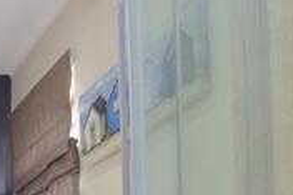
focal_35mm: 56
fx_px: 455
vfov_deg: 18.7
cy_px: 351
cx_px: -145
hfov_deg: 26.2
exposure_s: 1/15
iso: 400
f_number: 11
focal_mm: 10
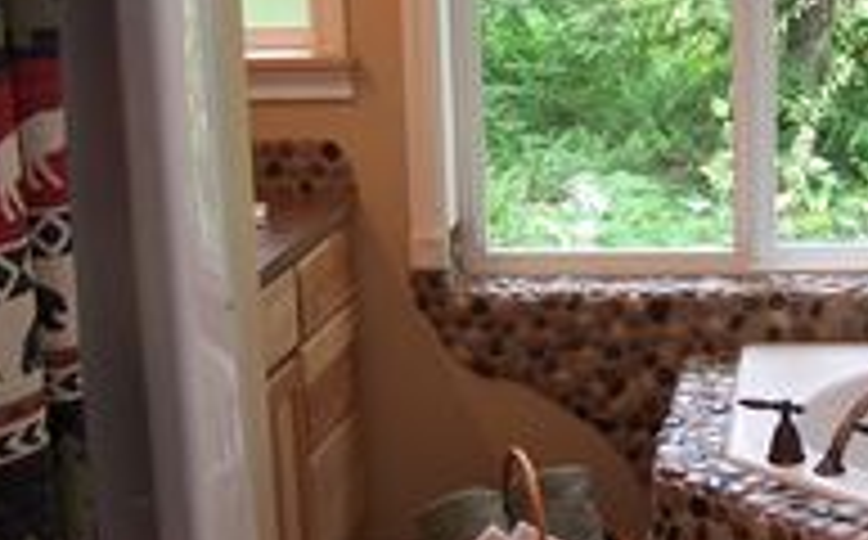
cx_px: 724
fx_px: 1819
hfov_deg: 26.2
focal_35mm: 77
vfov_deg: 16.8
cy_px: 176
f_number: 2.8
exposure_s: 1/30
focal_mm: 6.3
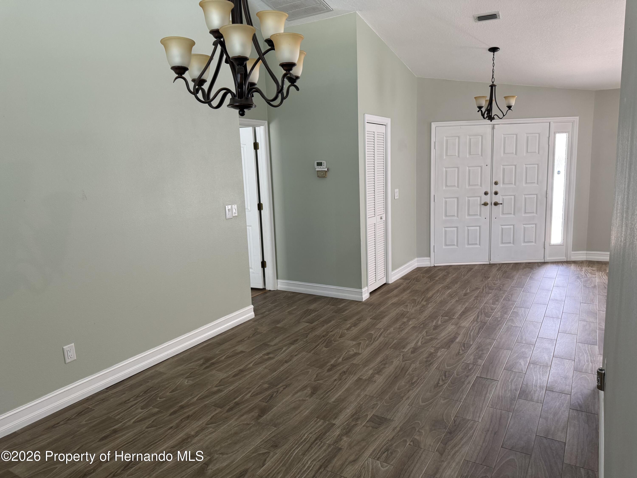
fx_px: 442
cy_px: 239
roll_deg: +2.1
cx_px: 318
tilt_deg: -7.6
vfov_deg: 56.8
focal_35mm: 24
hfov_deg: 71.6
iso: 200
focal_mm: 6.76
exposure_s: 1/120
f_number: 1.78
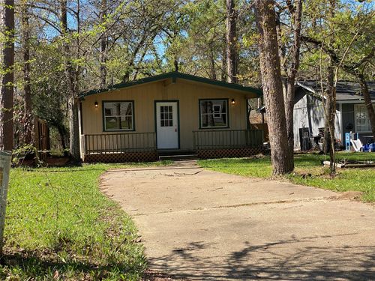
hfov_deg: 36.8
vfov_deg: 28.0
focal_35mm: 52
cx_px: 188
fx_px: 563
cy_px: 140
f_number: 2
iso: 20
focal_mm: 6
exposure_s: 1/841
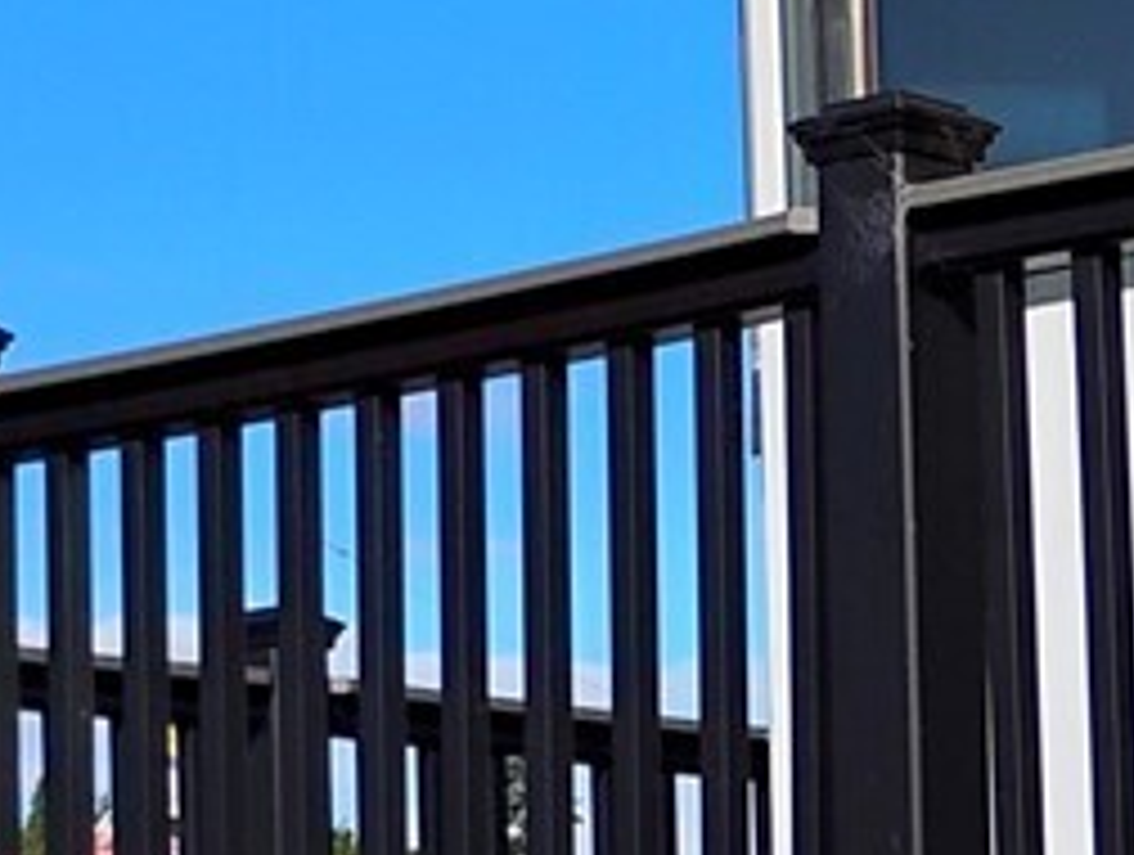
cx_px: 1688
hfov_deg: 10.8
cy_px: 1010
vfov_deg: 8.3
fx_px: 5809
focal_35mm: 177
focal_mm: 4.26
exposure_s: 1/1129
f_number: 1.8
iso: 100
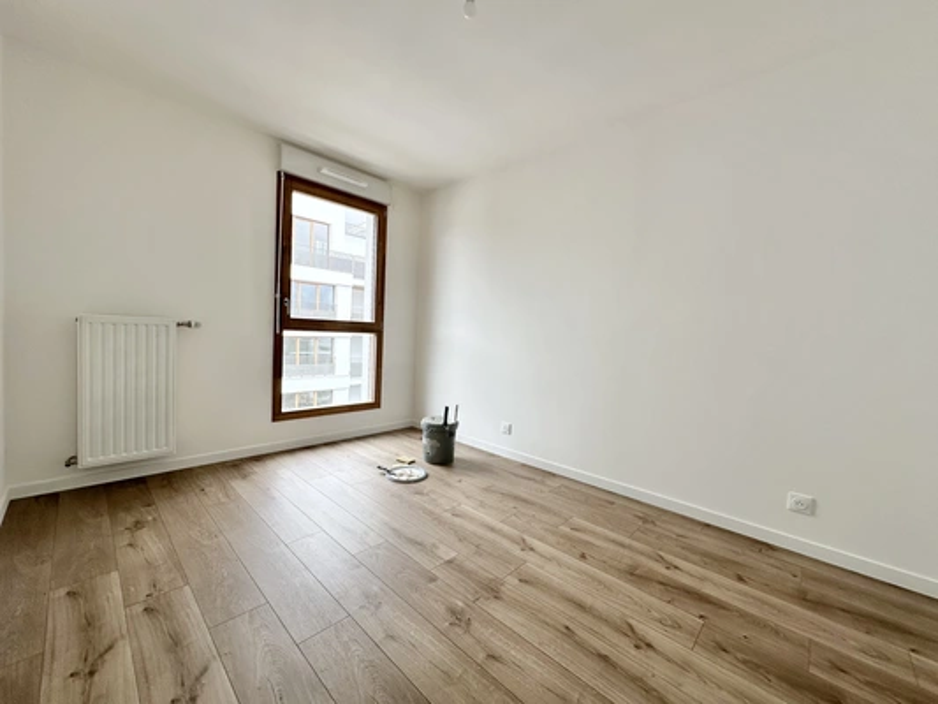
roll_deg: -2.1
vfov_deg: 85.7
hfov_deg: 102.1
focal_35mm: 14
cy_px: 352
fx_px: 379
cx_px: 469
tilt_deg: -2.2
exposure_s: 1/135
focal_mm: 2.22
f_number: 2.2
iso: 40
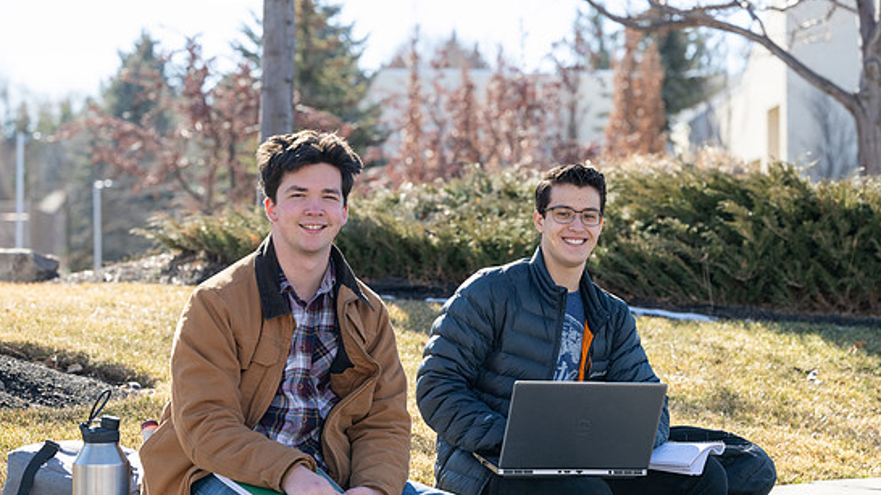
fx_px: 2126
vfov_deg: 13.3
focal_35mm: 91
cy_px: 234
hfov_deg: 23.4
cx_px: 471
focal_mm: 71
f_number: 3.5
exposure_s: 1/2500
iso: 640
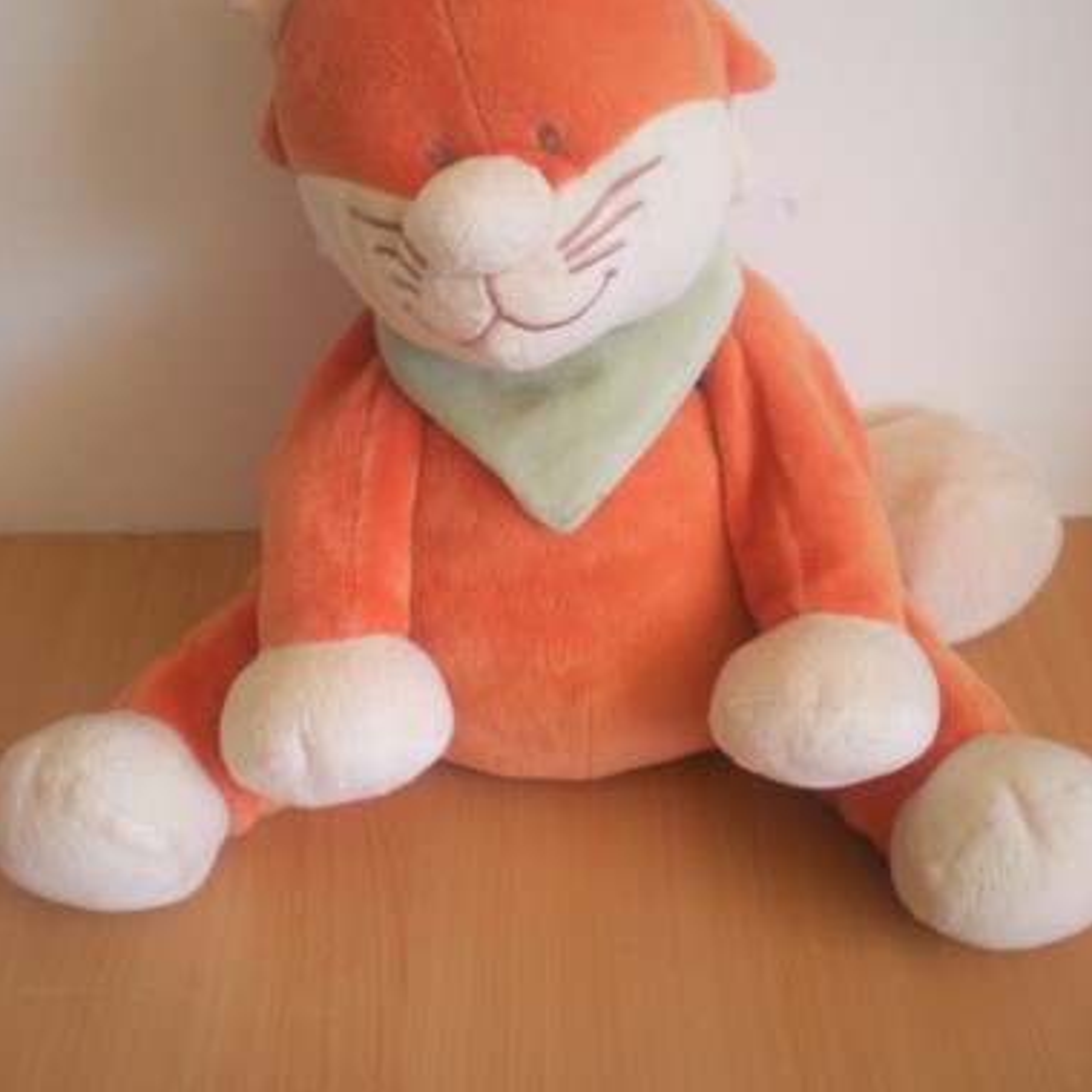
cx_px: 555
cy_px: 466
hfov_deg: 36.8
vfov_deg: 36.7
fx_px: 1642
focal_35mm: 46
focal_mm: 6.3
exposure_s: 1/60.3
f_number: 3.1
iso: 122
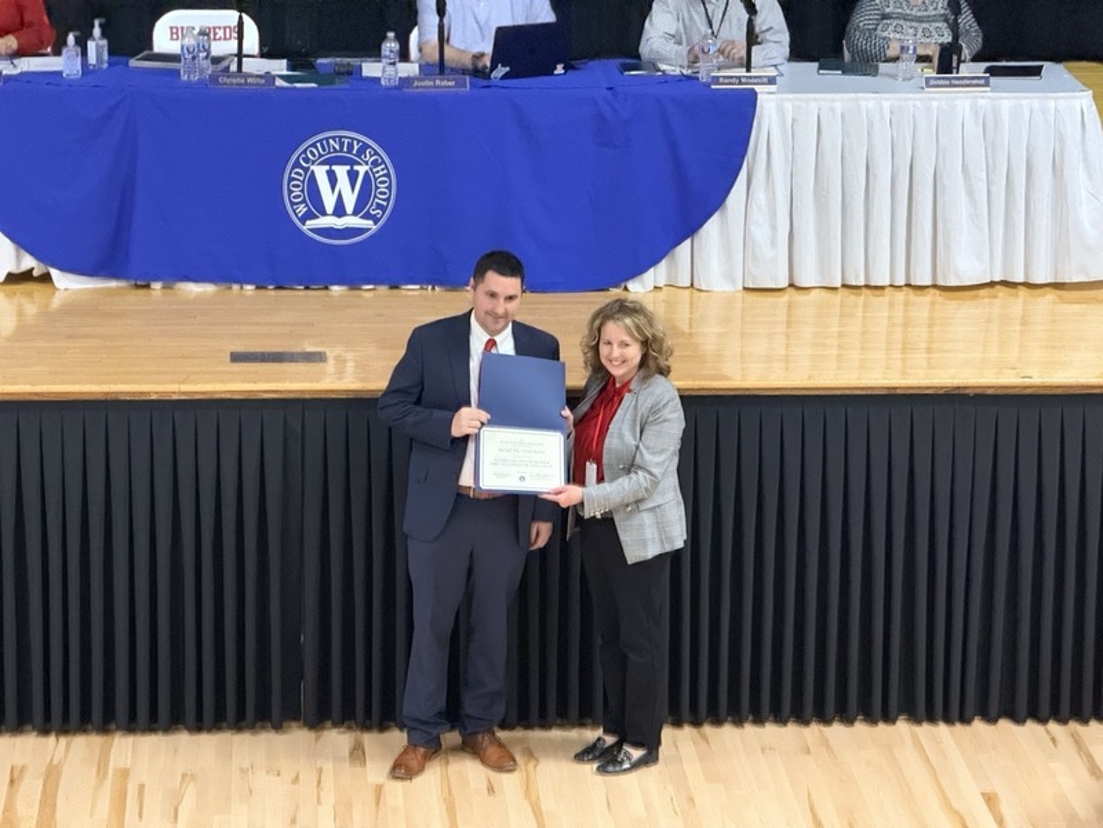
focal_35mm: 120
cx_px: 552
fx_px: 3824
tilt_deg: -14.0
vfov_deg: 12.3
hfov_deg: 16.4
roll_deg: -0.9
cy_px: 414
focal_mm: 15.66
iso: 1250
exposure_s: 1/40
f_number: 2.8
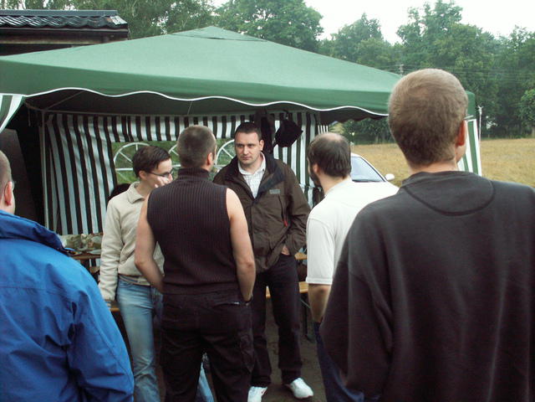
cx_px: 268
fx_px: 587
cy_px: 201
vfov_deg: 37.7
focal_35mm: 38
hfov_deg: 49.0
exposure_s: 1/40
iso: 125
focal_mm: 6.25
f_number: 2.8
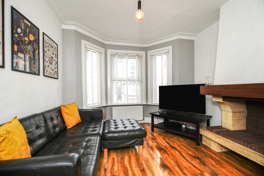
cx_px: 132
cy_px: 88
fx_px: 110
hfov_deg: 100.4
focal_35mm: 15
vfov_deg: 77.3
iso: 320
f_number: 9
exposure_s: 1/60
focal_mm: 10
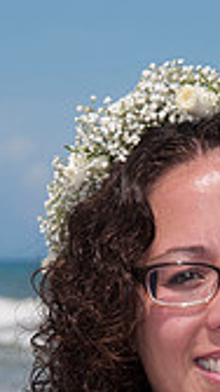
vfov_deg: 6.0
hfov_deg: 3.4
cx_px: 261
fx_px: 3732
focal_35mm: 360
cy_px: 455
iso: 100
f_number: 11
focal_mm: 85
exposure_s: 1/250
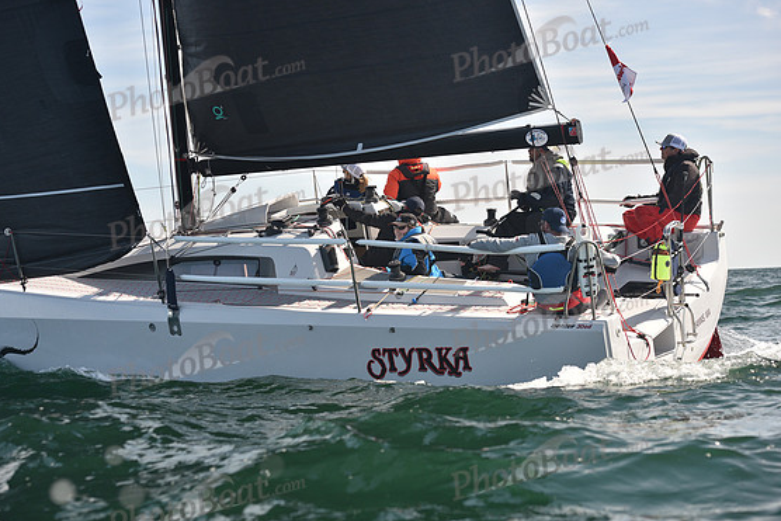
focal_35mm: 73
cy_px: 268
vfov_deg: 18.7
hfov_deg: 27.7
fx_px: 1584
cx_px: 379
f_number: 4
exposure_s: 1/640
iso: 250
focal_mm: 70
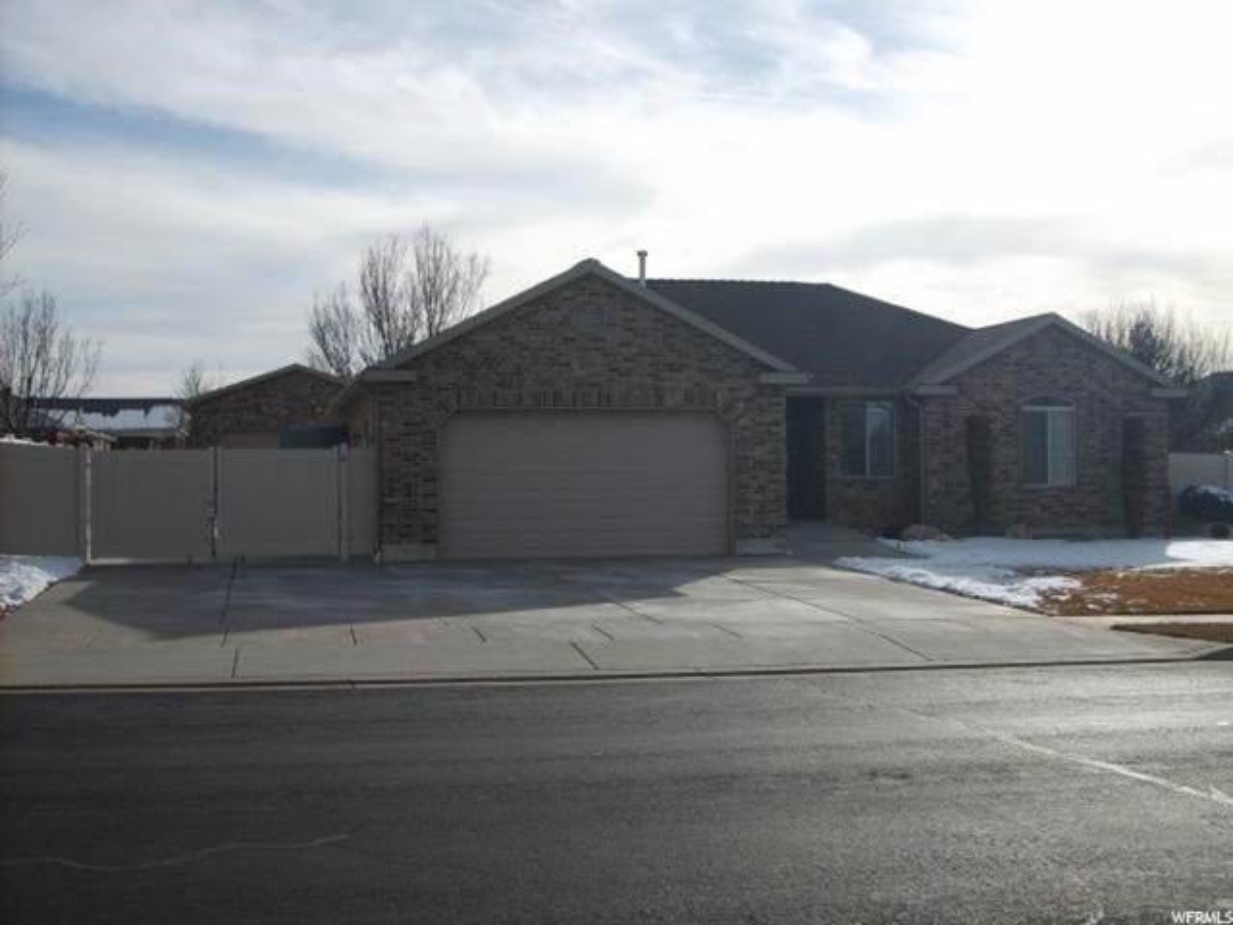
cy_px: 462
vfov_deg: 33.6
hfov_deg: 43.9
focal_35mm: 43
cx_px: 616
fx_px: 1532
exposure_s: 1/350
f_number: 7.7
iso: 50
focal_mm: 7.2
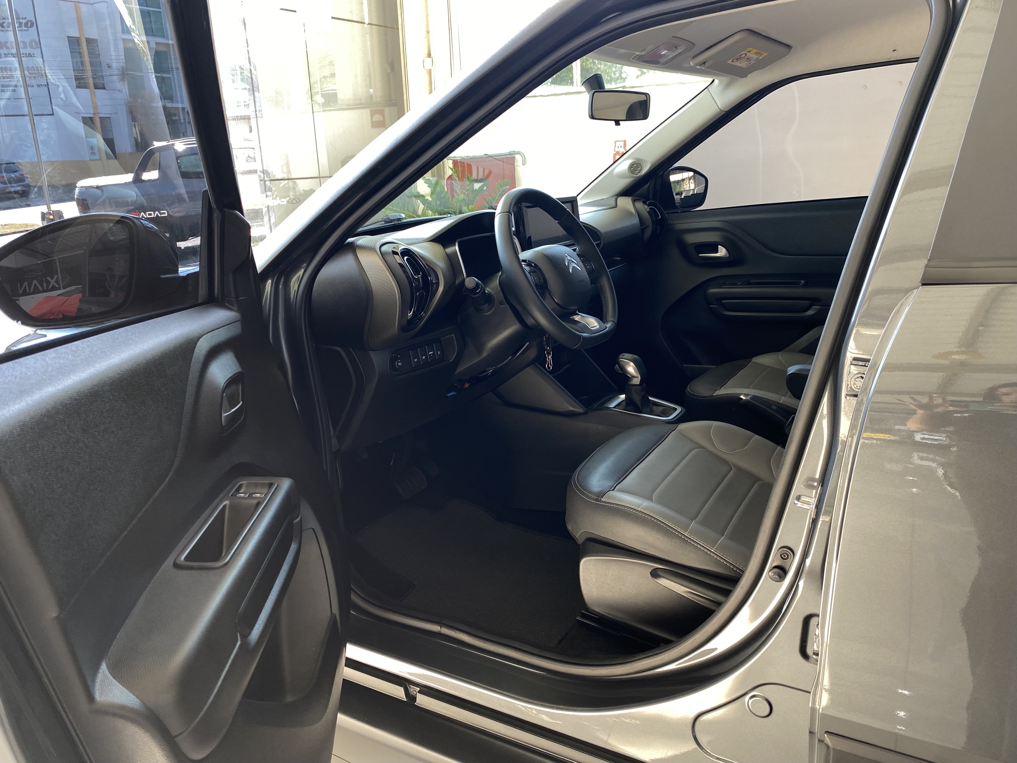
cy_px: 382
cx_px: 508
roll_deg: +2.6
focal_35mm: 26
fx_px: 764
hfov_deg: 67.3
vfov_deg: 53.1
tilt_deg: -16.0
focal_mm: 4.25
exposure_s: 1/122
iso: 80
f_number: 1.8
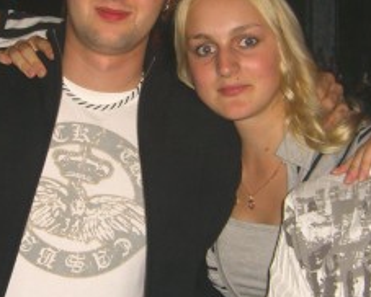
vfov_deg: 15.7
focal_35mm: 98
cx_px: 119
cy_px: 104
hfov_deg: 19.5
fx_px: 1077
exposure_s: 1/60
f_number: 2.8
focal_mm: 7.9
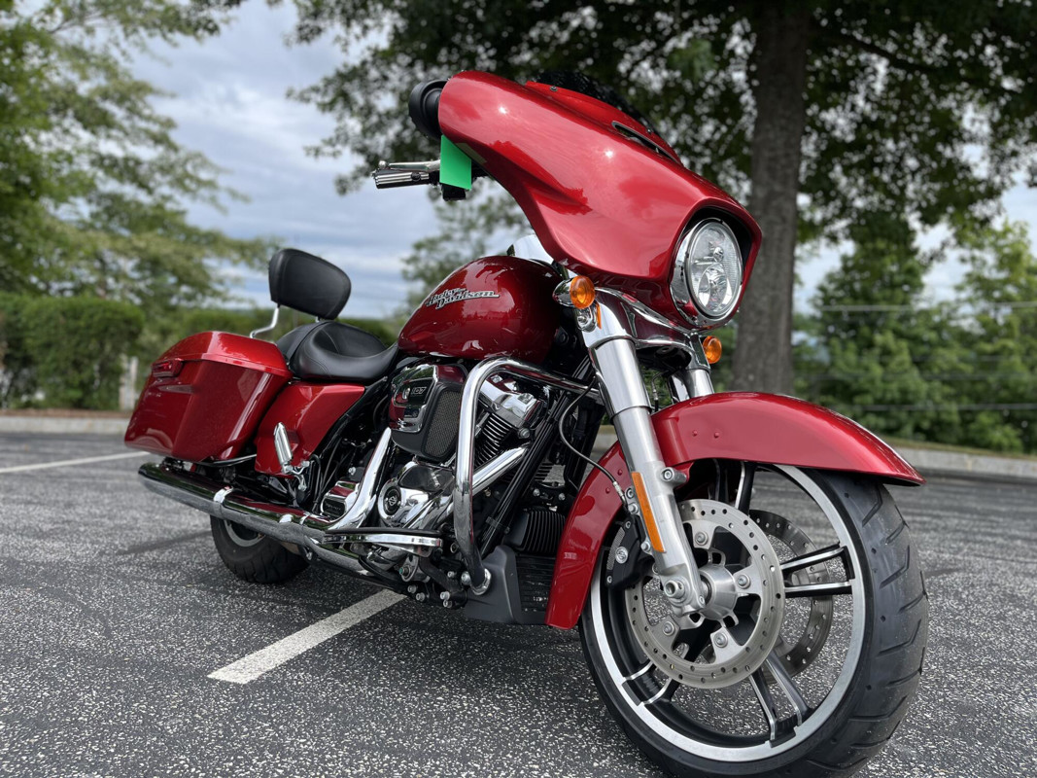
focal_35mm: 26
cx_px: 518
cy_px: 389
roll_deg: -2.8
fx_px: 779
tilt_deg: -3.5
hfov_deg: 67.3
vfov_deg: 53.1
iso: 50
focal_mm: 5.1
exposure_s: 1/1458
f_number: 1.6
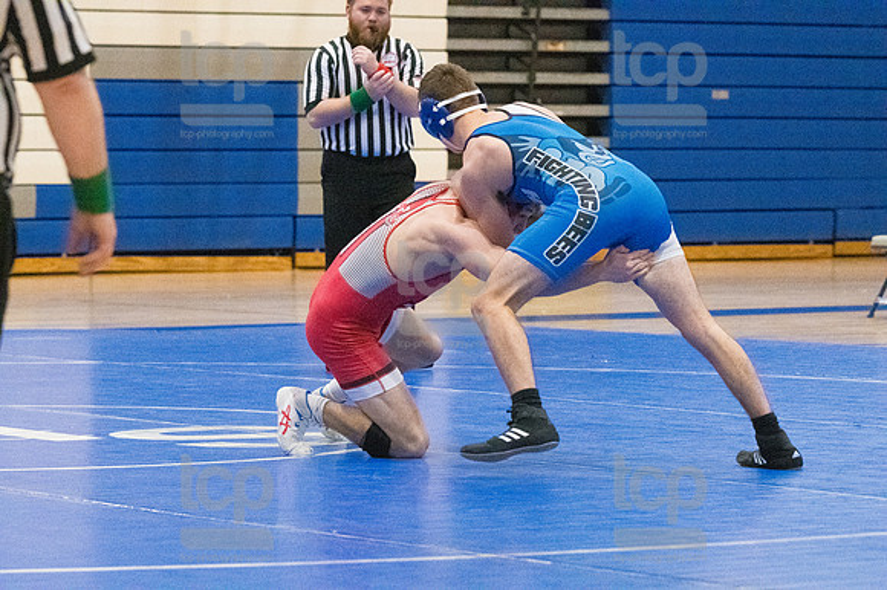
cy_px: 295
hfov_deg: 11.8
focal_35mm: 174
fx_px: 4285
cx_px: 444
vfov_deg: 7.9
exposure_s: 1/1600
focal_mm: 116
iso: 10000
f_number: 4.5
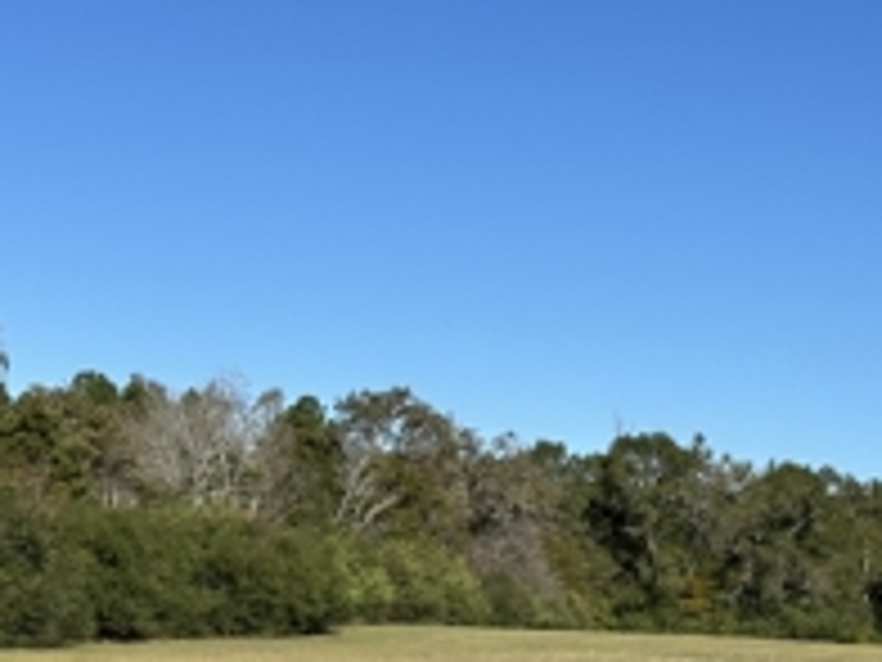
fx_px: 2497
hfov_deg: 20.0
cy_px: 635
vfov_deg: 14.9
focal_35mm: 98
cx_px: 513
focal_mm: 6.86
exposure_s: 1/4566
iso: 64
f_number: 1.78
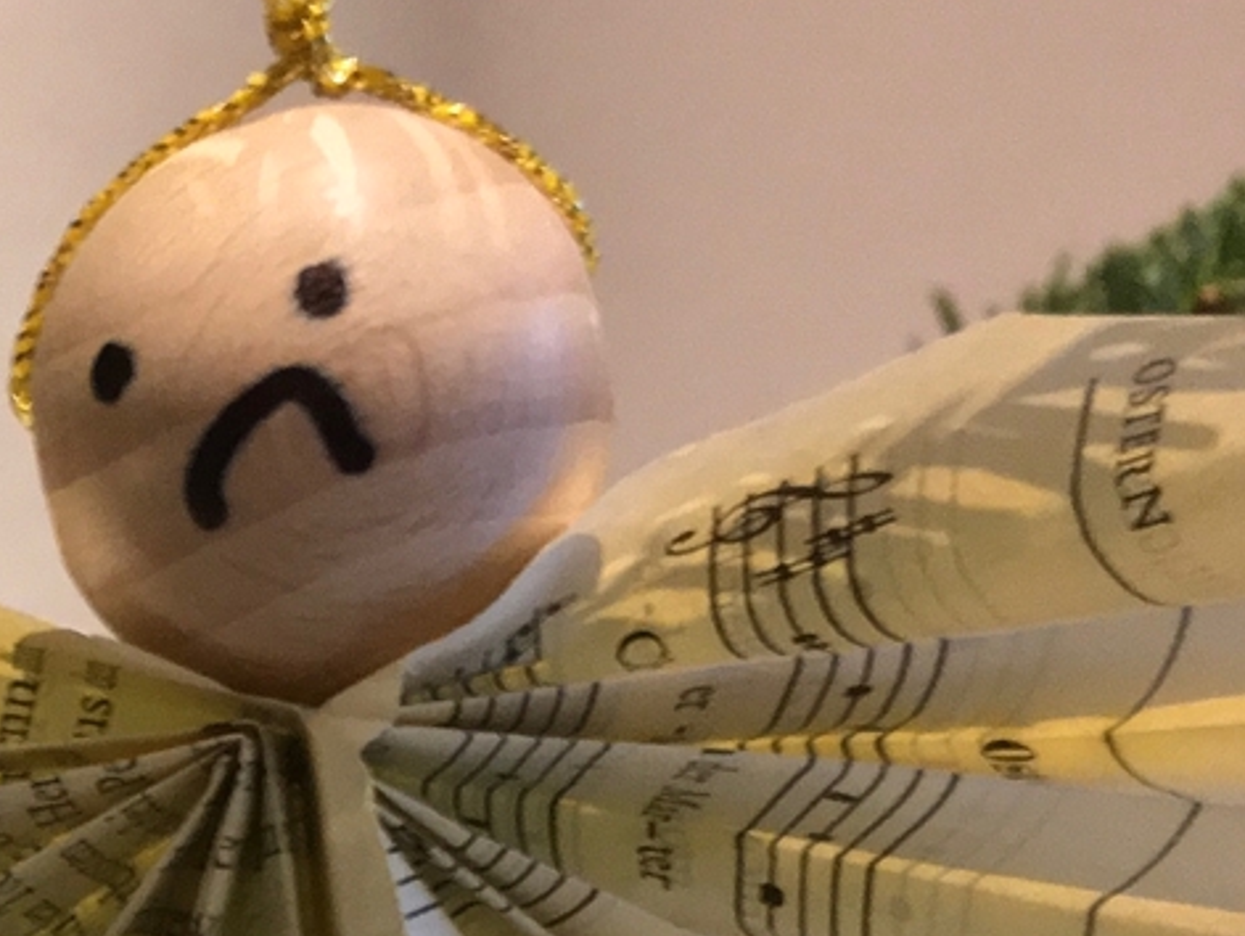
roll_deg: +3.3
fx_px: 3779
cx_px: -342
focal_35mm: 105
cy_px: 1446
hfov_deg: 17.6
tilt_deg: -4.9
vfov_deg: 13.2
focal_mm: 4.15
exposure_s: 1/17
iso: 200
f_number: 2.2
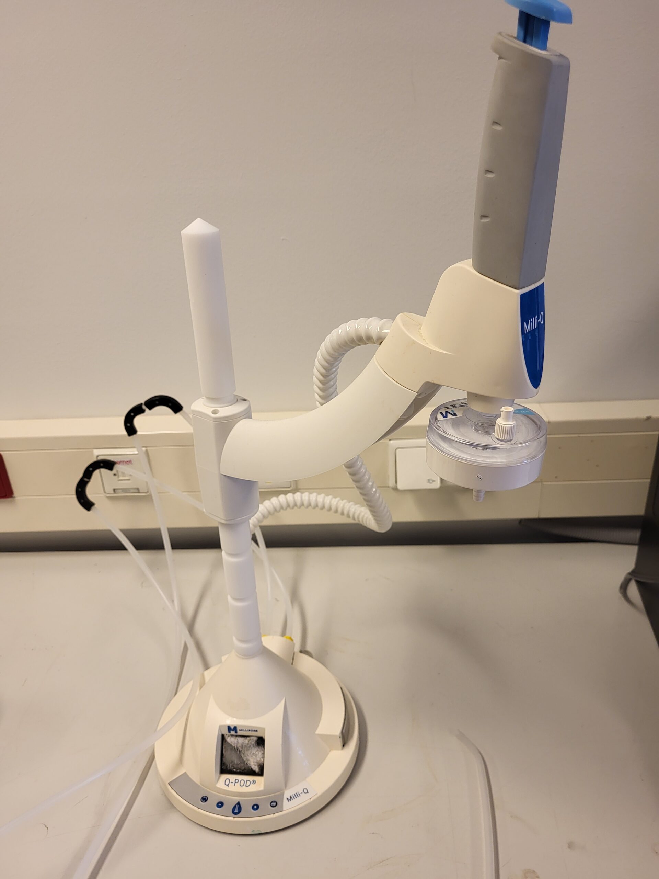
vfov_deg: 67.3
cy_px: 440
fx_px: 660
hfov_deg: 53.1
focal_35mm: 26
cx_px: 330
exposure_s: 1/100
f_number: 1.8
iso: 160
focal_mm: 5.4
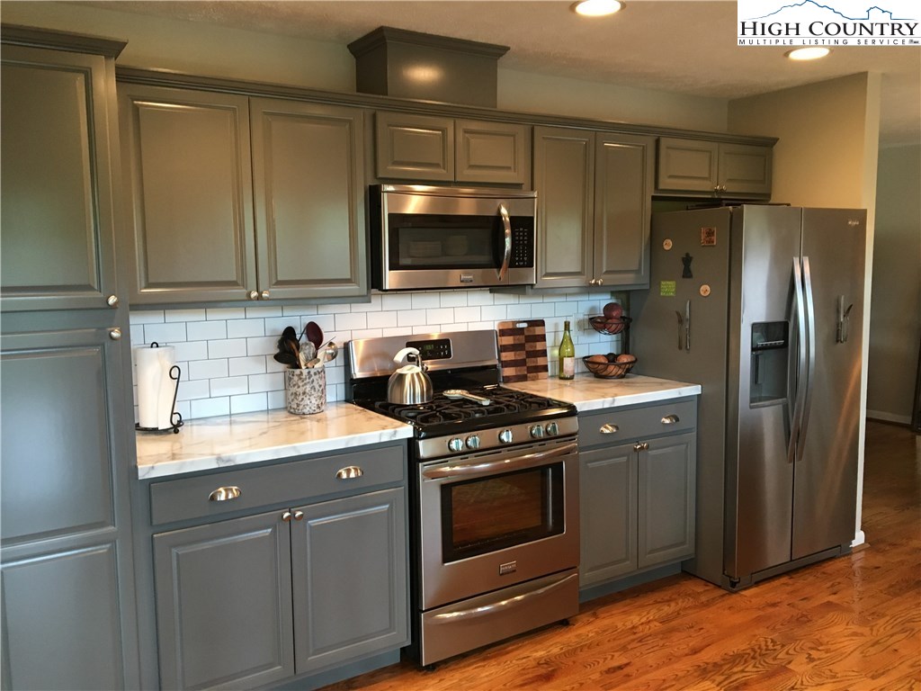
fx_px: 772
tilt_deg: -5.7
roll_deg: +1.4
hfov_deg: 61.7
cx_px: 460
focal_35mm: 29
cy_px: 346
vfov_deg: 48.2
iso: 100
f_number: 2.2
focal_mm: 4.15
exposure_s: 1/30
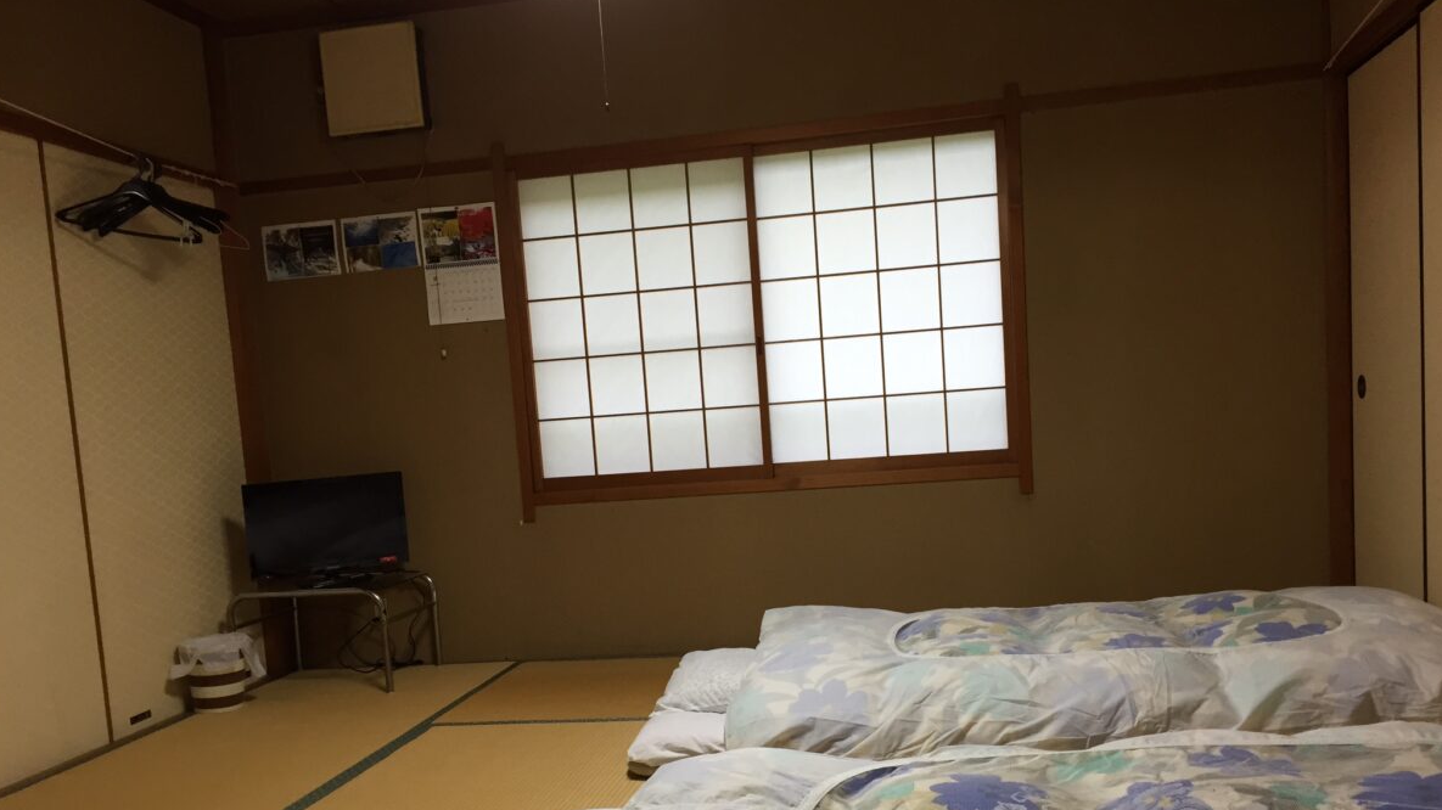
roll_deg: +3.2
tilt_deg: -6.3
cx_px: 717
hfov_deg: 61.0
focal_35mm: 32
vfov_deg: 36.3
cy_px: 540
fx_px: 1223
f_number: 2.2
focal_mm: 4.15
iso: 64
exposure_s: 1/30
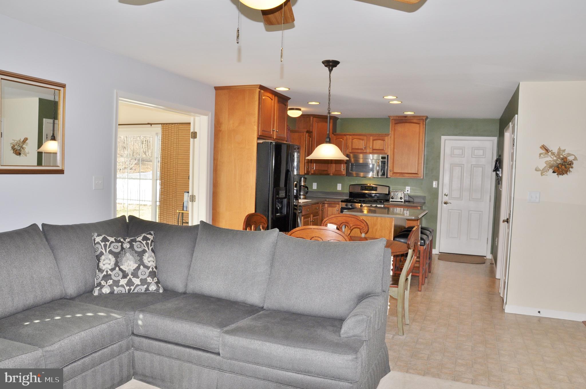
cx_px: 293
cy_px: 194
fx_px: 439
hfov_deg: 67.4
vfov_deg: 47.8
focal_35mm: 27
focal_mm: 18
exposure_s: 1/60
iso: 200
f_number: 8
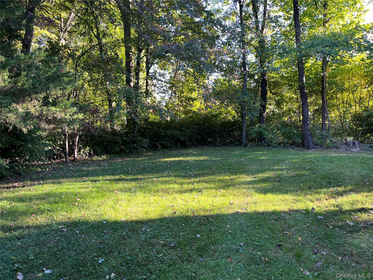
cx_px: 186
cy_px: 140
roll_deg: +0.4
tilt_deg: +0.6
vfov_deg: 53.1
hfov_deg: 67.3
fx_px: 280
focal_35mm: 26
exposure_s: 1/122
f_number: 1.6
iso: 50
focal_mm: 5.1
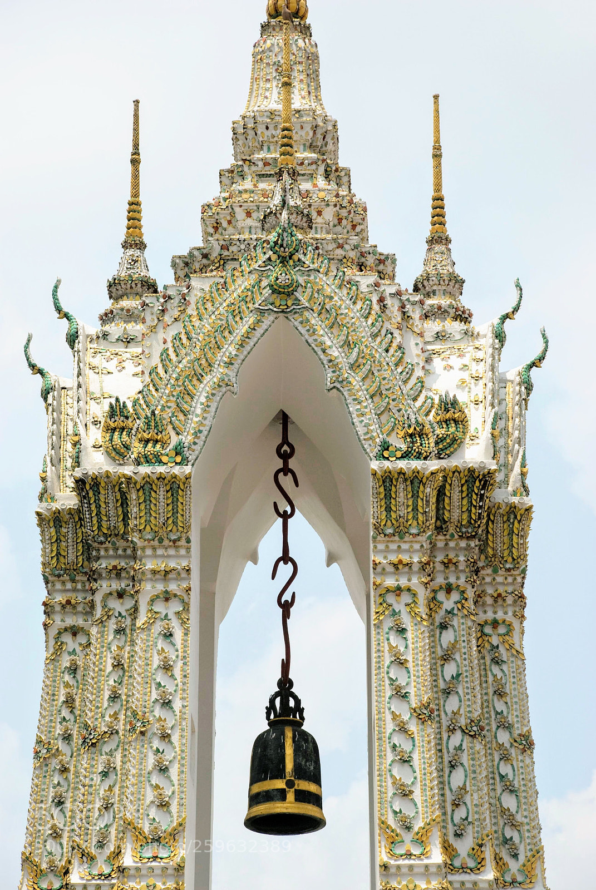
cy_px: 445
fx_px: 2971
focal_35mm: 120
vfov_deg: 17.0
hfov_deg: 11.5
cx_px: 298
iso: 160
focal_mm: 80
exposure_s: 1/1000
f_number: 8
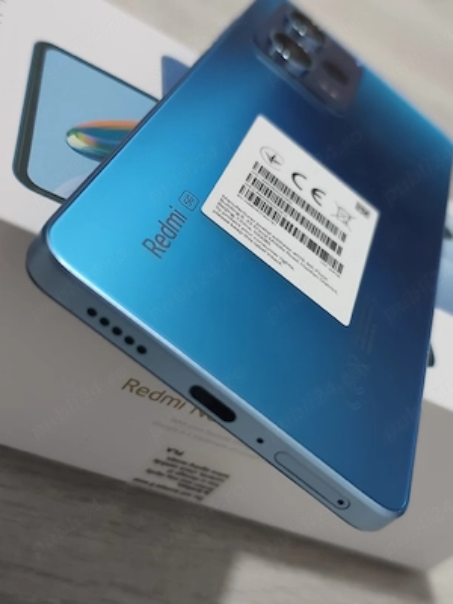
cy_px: 302
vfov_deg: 41.2
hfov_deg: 31.5
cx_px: 226
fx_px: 803
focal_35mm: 46
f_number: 1.65
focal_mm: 6.19
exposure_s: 1/50
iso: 640
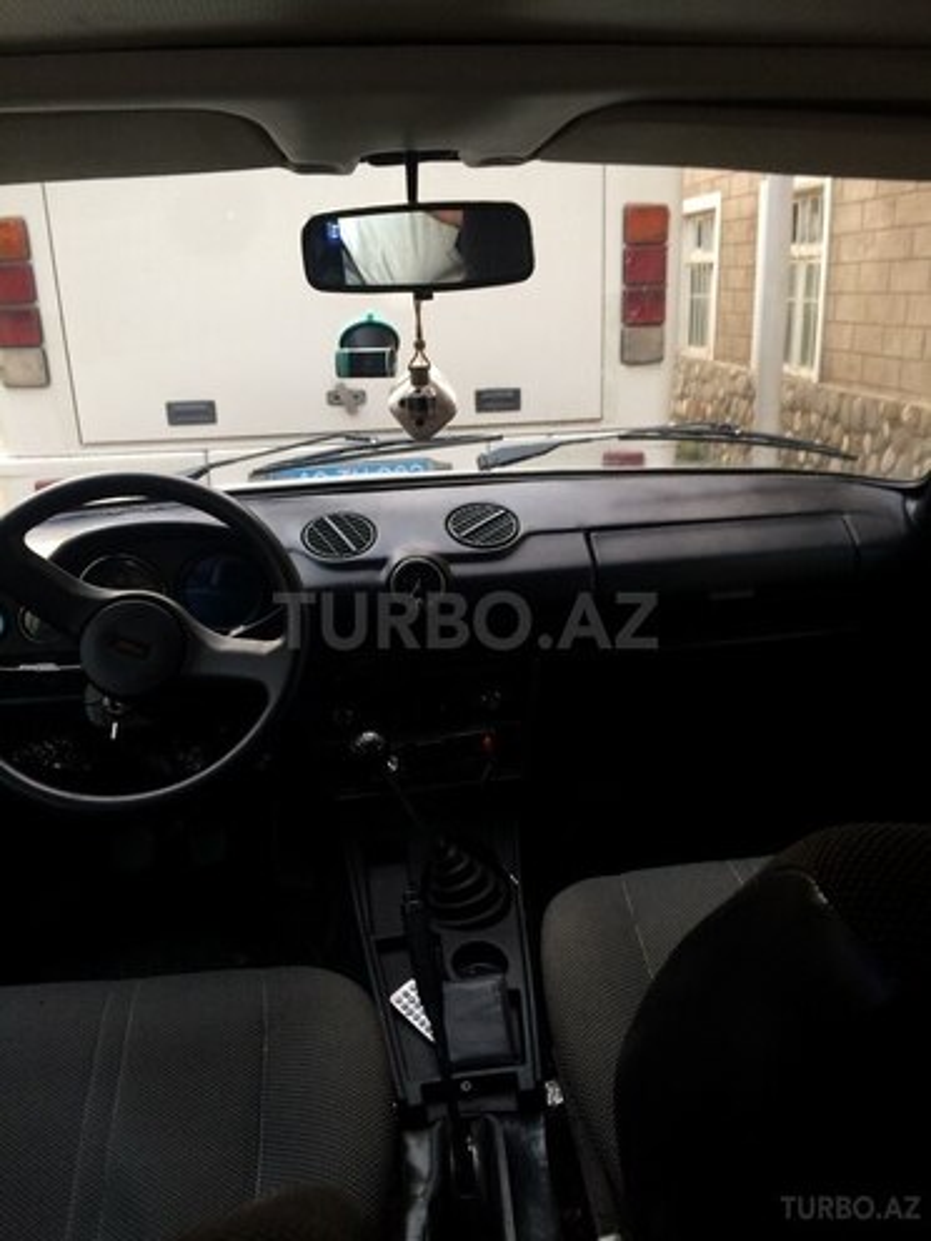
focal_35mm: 29
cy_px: 620
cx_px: 466
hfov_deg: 48.2
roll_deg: +2.1
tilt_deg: -21.6
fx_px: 1040
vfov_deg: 61.7
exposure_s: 1/33
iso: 125
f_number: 2.2
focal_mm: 4.15
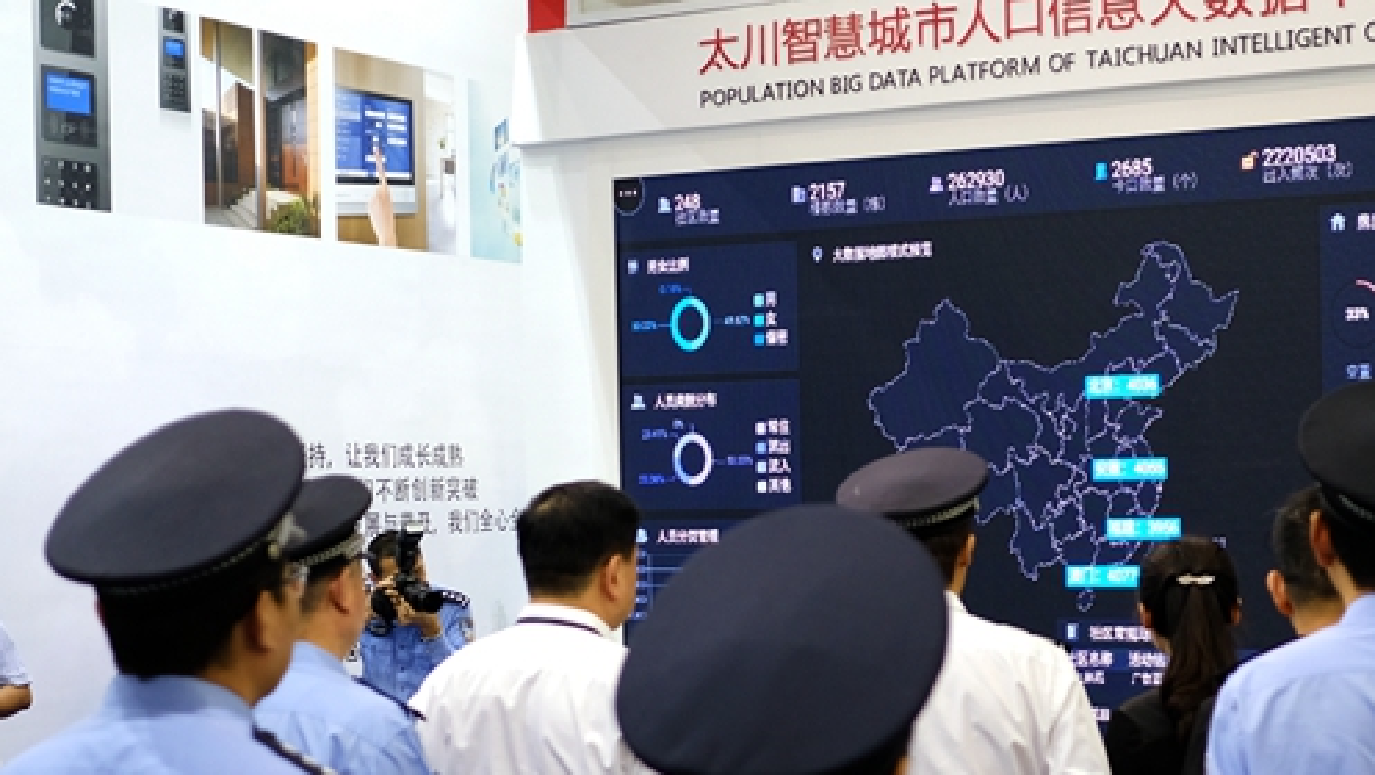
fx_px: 2152
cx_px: 935
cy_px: 599
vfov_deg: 20.2
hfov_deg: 35.0
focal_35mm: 59
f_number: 2.2
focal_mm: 23
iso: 400
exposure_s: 1/180
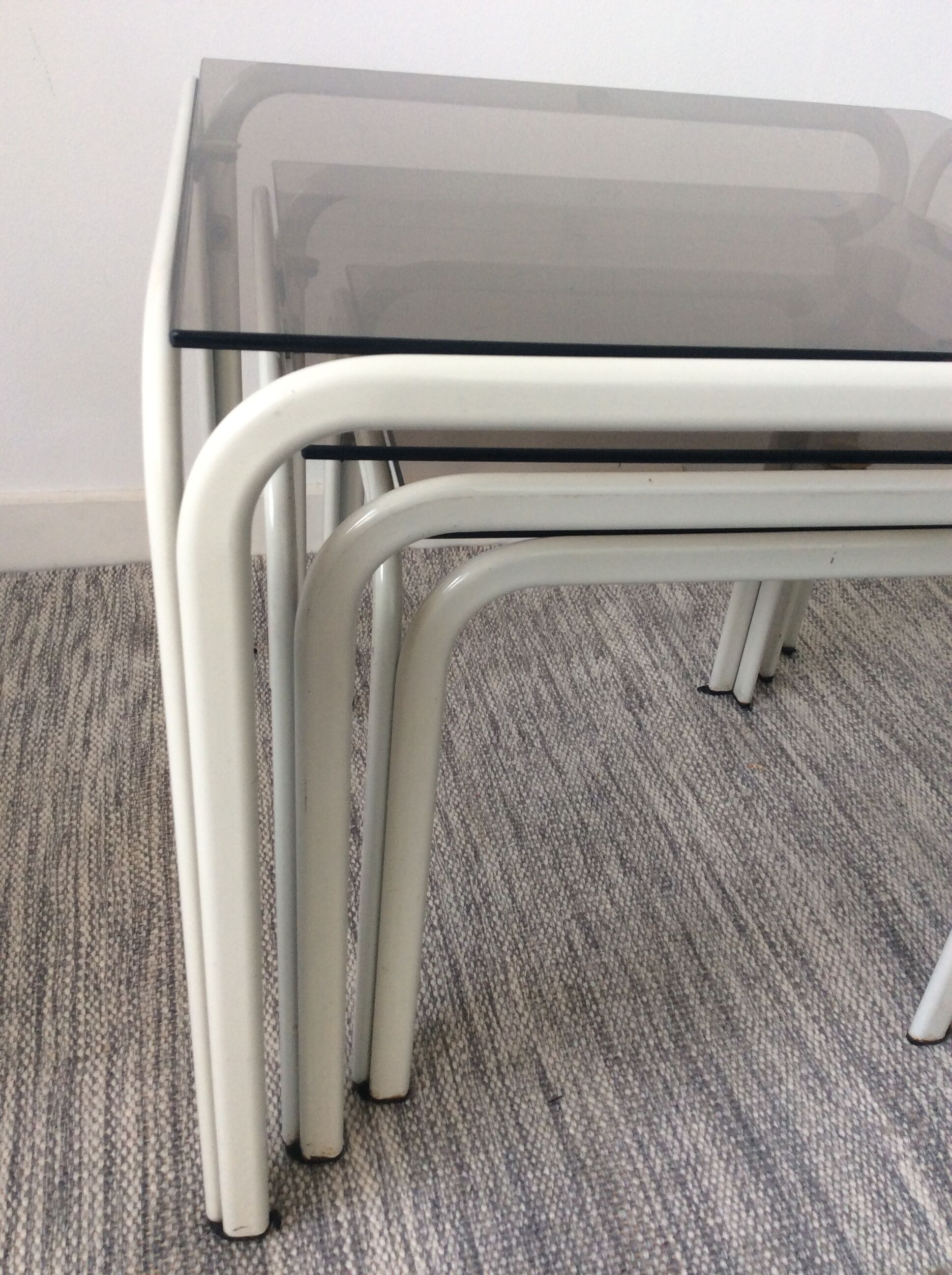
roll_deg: -5.9
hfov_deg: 44.1
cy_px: 638
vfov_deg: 56.9
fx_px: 1177
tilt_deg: -33.4
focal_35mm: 32
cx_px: 476
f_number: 2.4
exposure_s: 1/50
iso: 40
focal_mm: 3.3
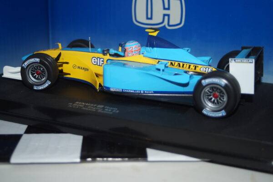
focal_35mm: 52
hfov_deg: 37.9
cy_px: 91
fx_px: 398
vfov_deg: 25.8
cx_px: 136
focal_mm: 35
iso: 100
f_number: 4
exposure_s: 1/60
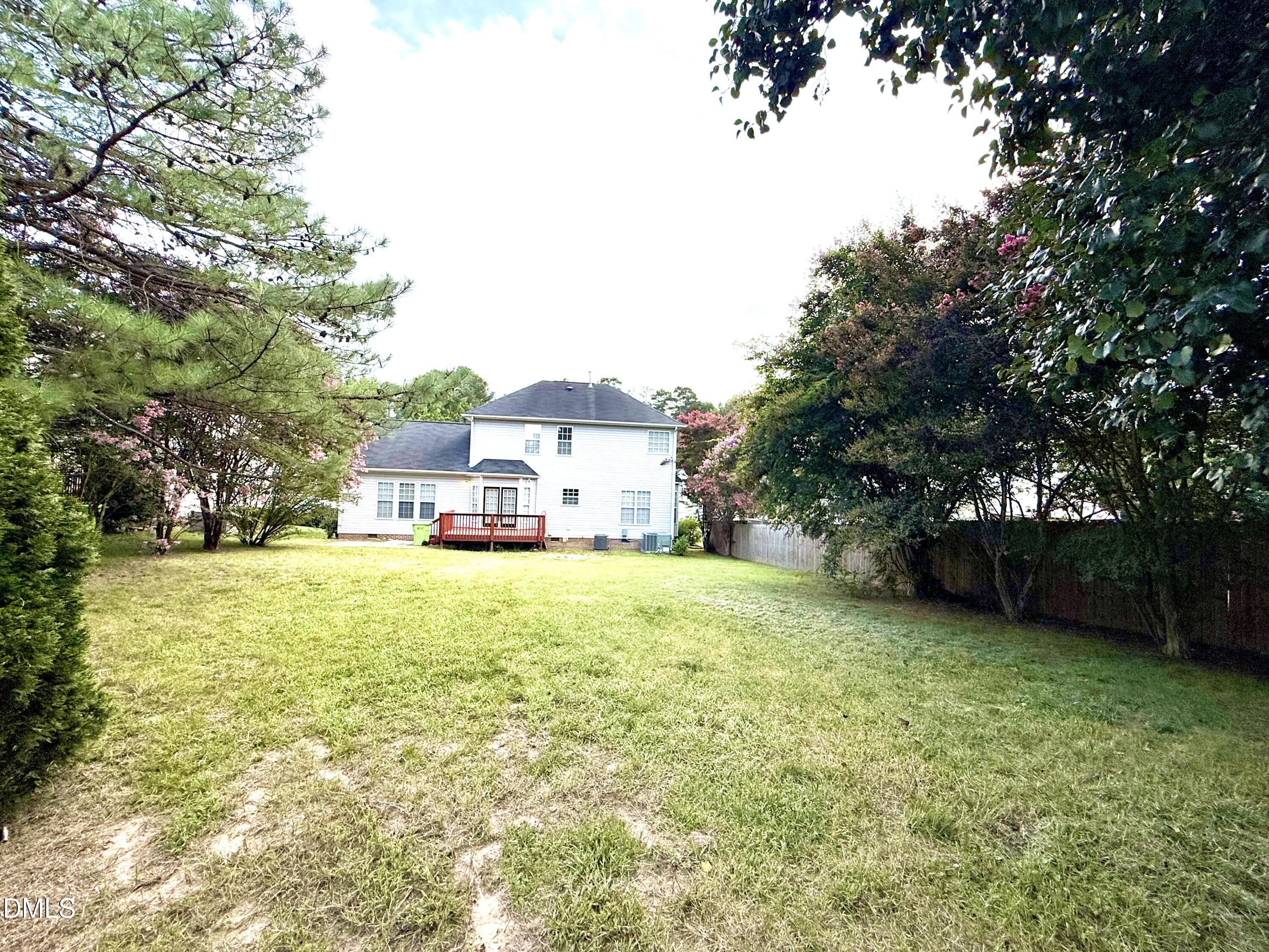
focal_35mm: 14
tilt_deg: +0.8
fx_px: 513
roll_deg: -2.2
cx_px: 634
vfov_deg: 85.7
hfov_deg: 102.1
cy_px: 476
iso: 50
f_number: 2.2
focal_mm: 2.22
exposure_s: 1/451
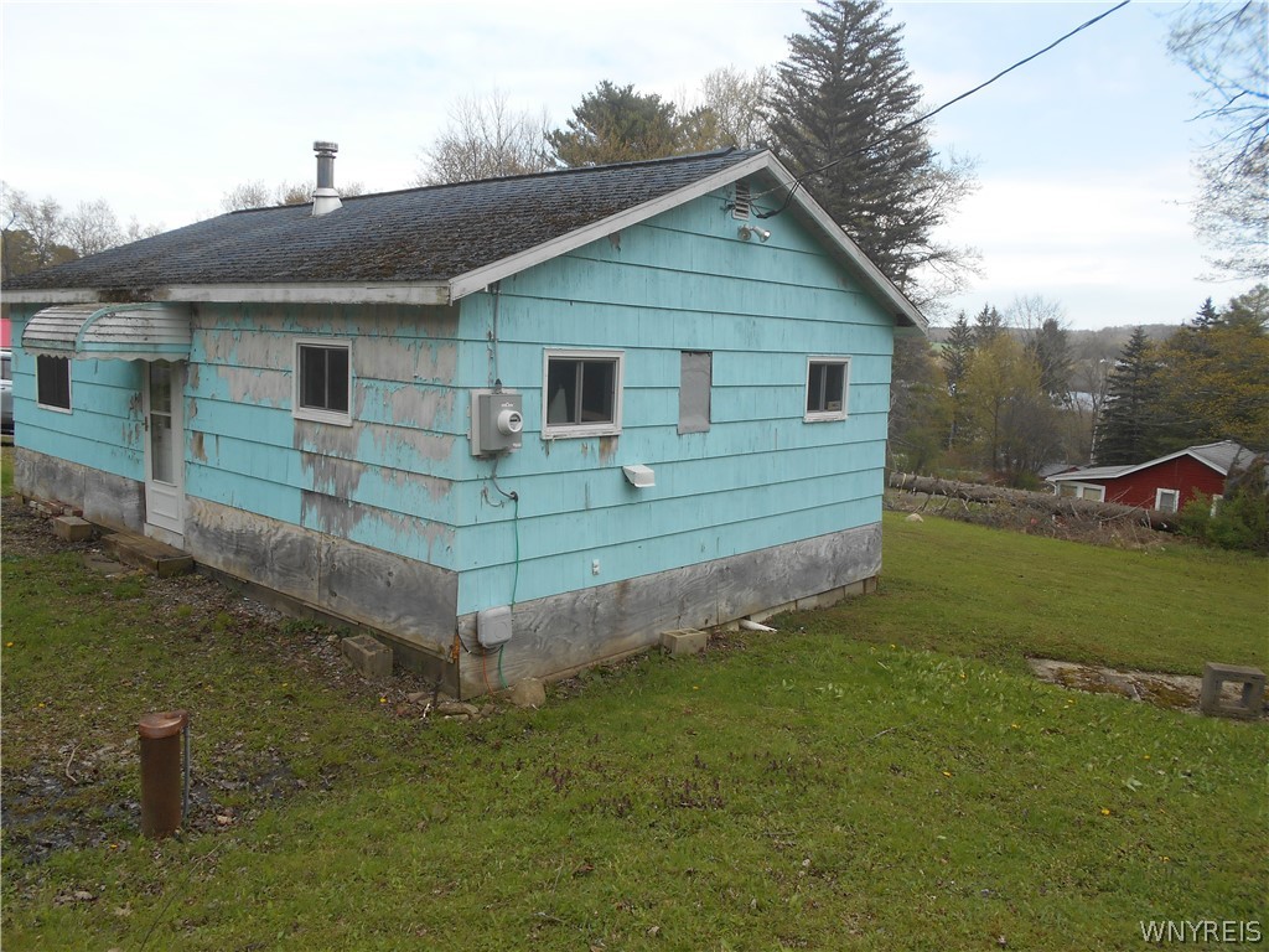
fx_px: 953
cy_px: 476
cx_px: 634
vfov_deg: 53.1
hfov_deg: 67.3
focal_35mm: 26
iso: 80
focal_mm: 4.6
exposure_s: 1/400
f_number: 3.2
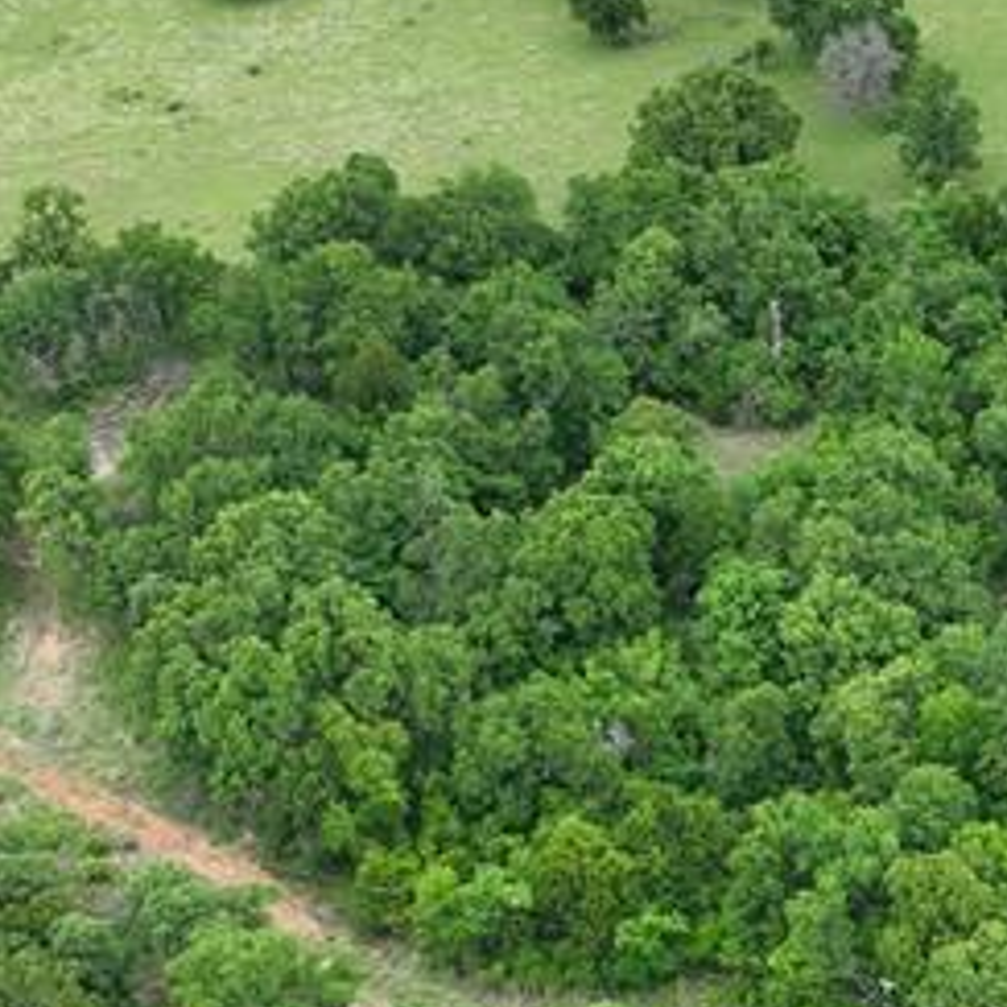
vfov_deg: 19.0
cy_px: 999
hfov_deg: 18.7
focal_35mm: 89
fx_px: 2929
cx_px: 1114
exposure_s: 1/500
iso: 100
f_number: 2.8
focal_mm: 12.29
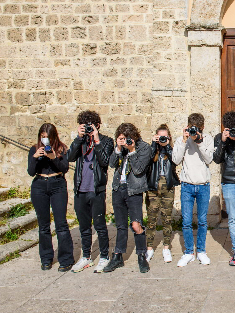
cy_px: 143
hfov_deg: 30.1
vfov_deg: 42.9
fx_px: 398
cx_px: 247
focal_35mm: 44
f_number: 5.6
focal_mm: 27
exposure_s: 1/640
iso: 100
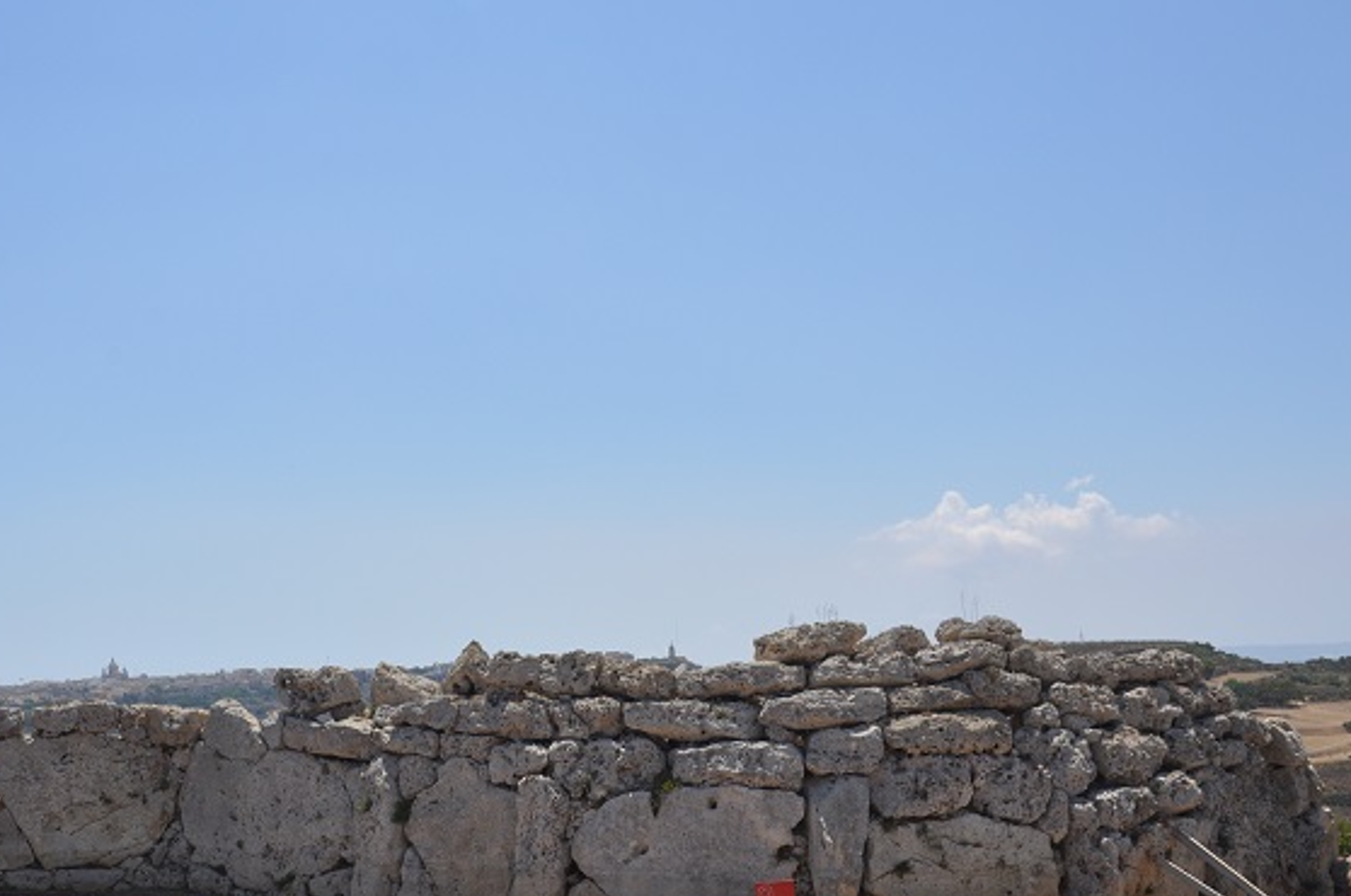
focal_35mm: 43
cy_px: 563
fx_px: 1611
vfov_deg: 30.9
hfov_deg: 45.1
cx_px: 508
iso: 200
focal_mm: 20
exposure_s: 1/200
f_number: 14
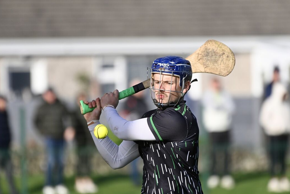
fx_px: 4633
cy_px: 107
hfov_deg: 3.6
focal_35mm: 575
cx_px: 151
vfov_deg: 2.4
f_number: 5.6
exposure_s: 1/4000
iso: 800
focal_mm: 500
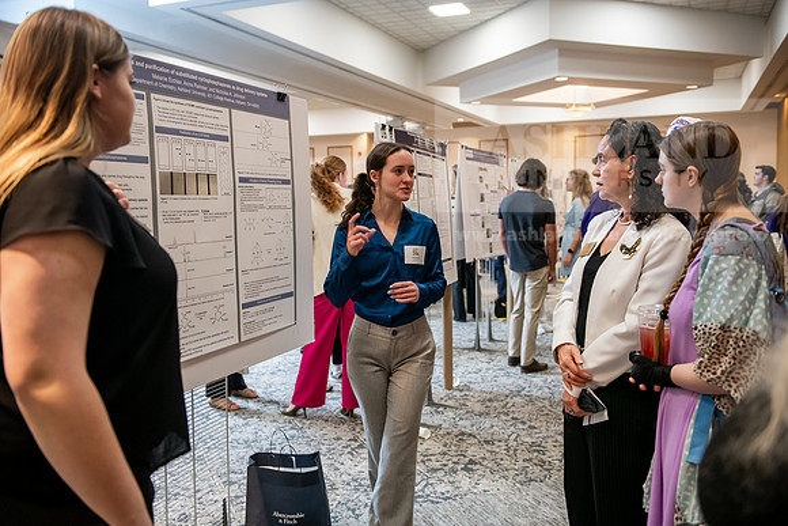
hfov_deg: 58.7
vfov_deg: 41.1
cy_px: 263
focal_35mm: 32
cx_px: 394
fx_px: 701
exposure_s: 1/200
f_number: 3.2
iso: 2000
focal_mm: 32
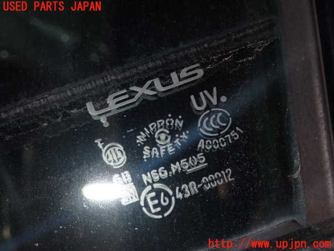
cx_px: 167
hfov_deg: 27.4
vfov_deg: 20.7
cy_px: 126
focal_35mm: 71
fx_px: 685
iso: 250
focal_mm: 12.73
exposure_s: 1/60
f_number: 11
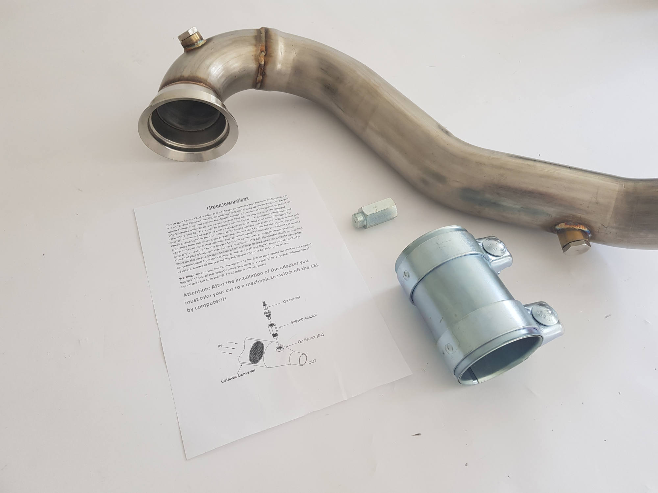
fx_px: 494
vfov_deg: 53.1
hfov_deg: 67.3
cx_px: 329
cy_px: 246
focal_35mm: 26
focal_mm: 4.2
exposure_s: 1/100
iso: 80
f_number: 1.7
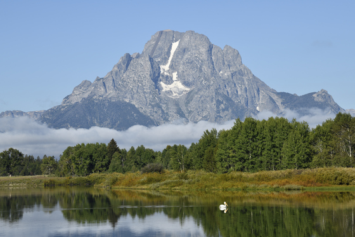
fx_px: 1577
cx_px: 178
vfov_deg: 8.6
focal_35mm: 160
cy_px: 118
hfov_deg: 12.8
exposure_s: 1/160
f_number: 11
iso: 80
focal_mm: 160
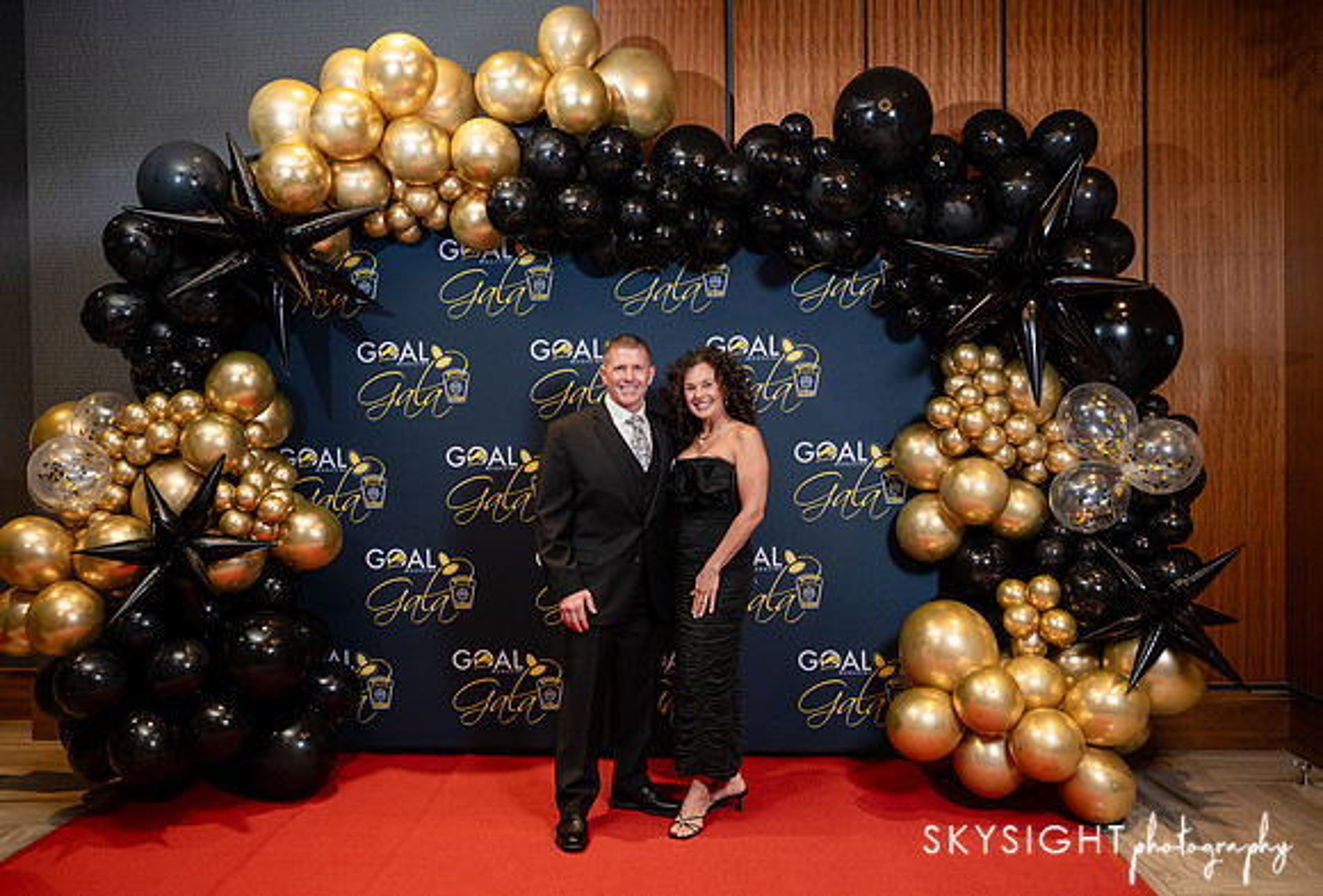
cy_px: 437
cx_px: 634
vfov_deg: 45.0
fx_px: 1082
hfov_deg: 62.9
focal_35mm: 29
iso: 1000
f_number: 2.8
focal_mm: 28
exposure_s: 1/200
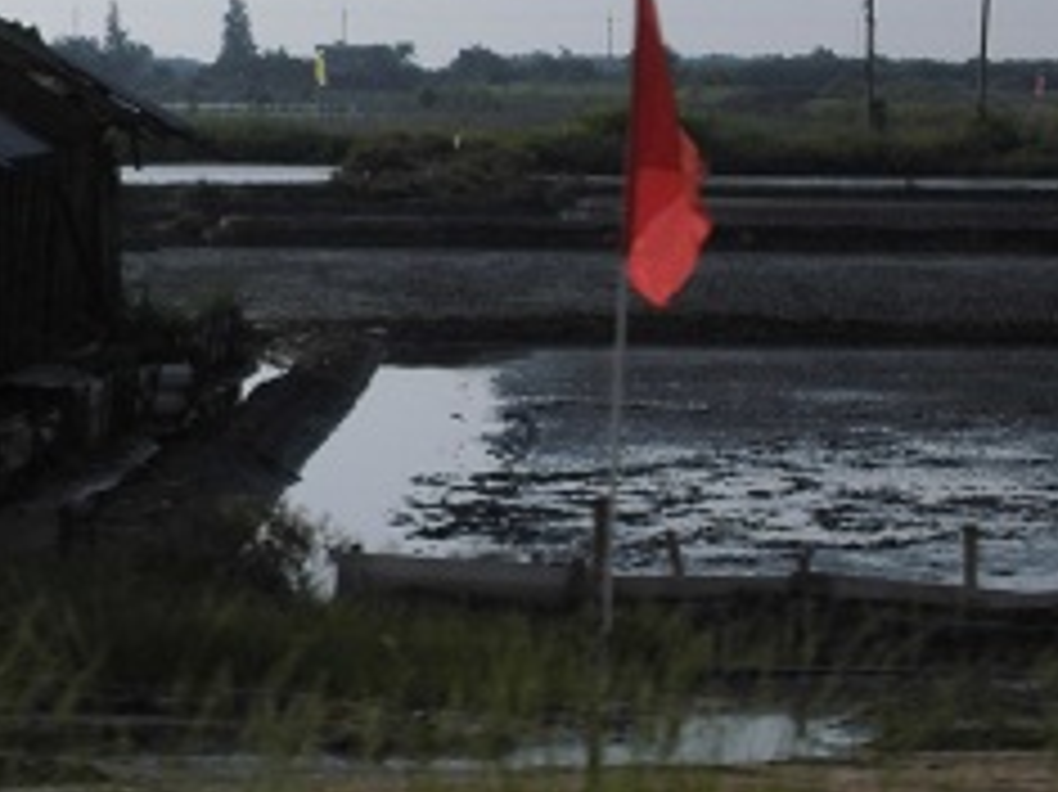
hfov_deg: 9.2
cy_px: 362
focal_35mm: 213
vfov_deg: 7.0
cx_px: 16
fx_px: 6507
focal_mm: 17.6
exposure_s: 1/640
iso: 64
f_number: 5.5
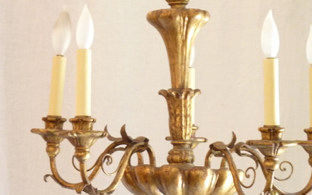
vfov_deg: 7.5
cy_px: 111
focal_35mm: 175
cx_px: 170
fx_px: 1488
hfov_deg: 12.0
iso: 400
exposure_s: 1/8
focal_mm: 19.5
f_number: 4.4
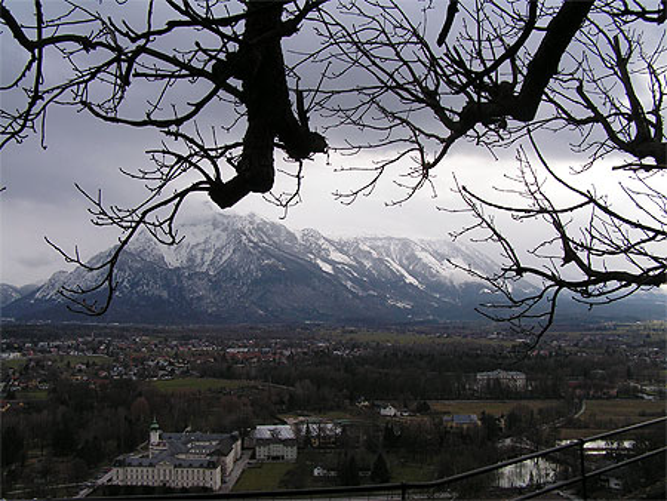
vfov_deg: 37.8
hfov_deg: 49.0
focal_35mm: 38
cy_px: 250
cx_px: 334
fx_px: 733
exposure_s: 1/200
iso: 50
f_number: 5.6
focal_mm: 6.3
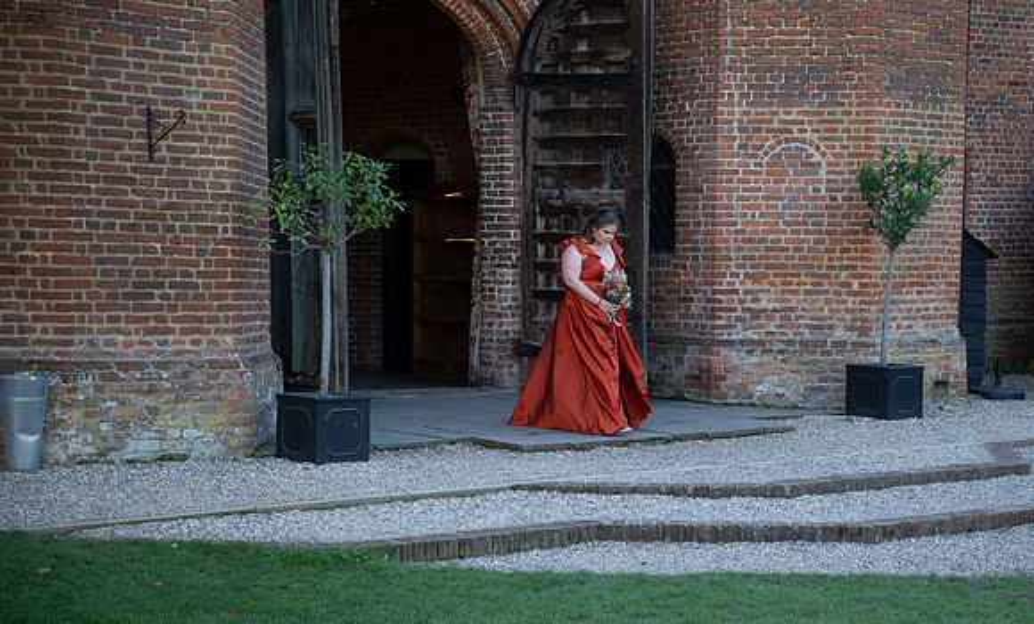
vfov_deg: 14.3
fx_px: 2478
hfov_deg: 23.5
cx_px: 637
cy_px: 425
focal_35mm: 89
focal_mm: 70
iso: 100
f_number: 3.2
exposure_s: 1/125
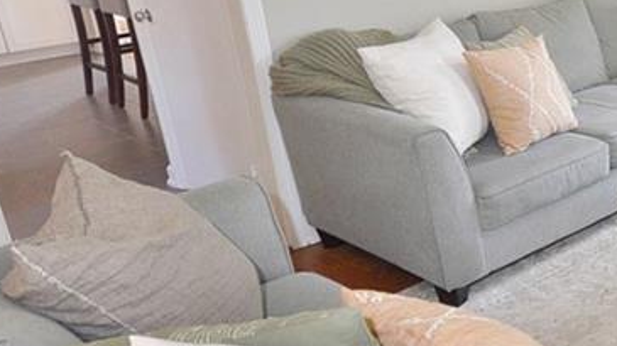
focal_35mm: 44
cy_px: 190
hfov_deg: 38.5
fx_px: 720
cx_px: 678
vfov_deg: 27.1
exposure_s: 1/50
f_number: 4
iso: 640
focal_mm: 10
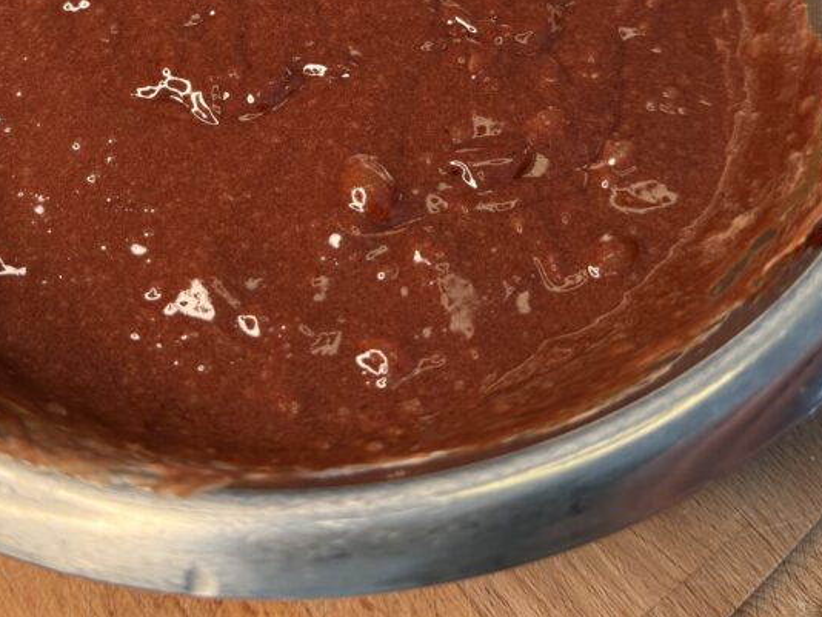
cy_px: 40
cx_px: 265
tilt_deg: -52.7
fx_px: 1093
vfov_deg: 29.9
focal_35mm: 46
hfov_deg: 40.6
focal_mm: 6.76
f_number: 1.78
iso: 160
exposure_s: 1/197
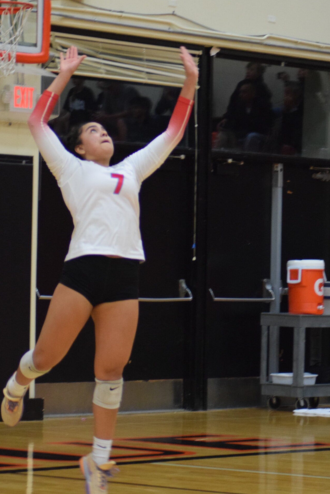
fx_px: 2359
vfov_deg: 12.0
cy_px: 184
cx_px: 146
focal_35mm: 172
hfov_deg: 8.0
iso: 3200
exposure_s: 1/200
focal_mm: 85
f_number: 4
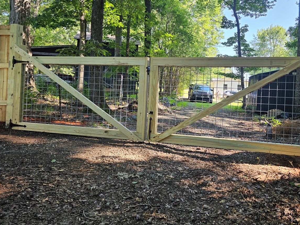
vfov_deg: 49.5
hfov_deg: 63.2
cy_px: 91
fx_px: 243
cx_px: 171
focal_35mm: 28
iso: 64
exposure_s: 1/180
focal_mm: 6.3
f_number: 1.7
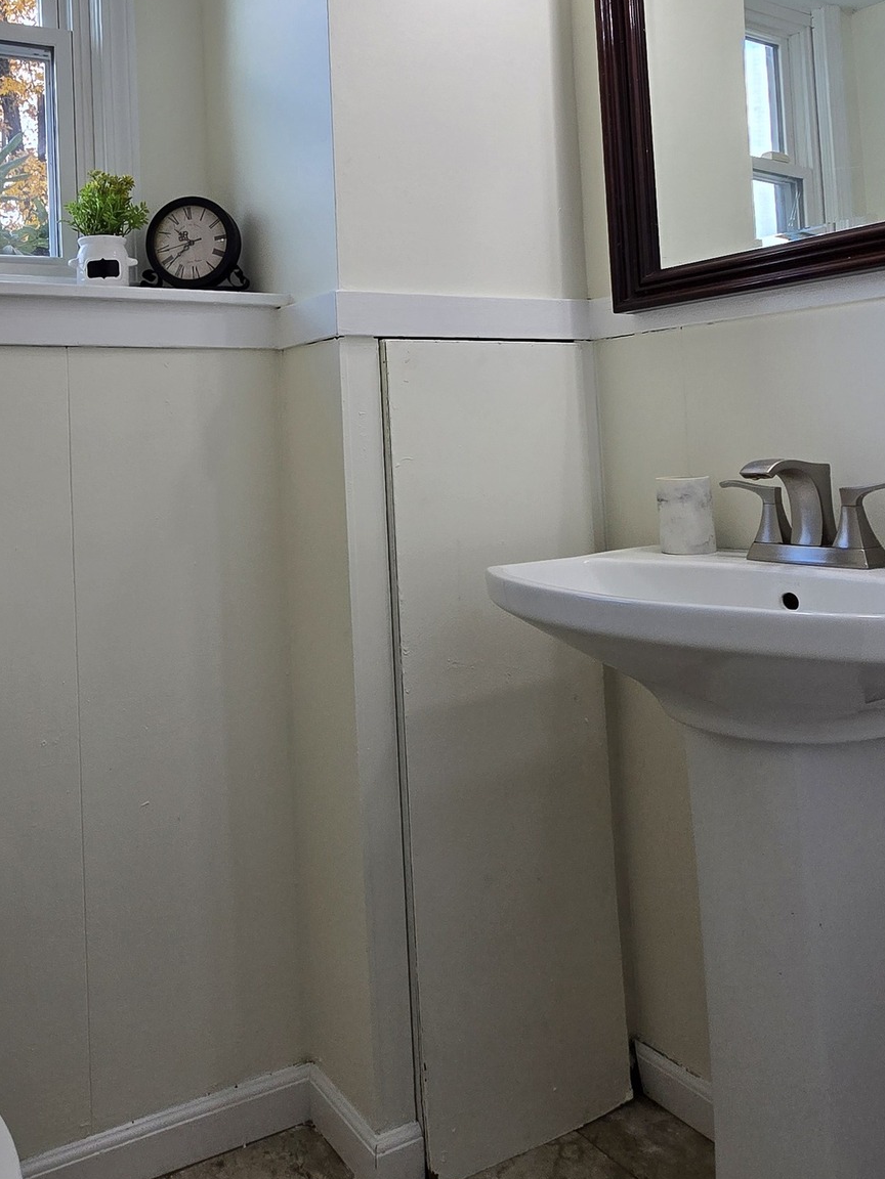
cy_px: 388
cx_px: 179
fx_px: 886
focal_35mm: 26
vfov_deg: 65.4
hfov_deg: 50.0
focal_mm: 2.2
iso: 50
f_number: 2.2
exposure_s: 1/120
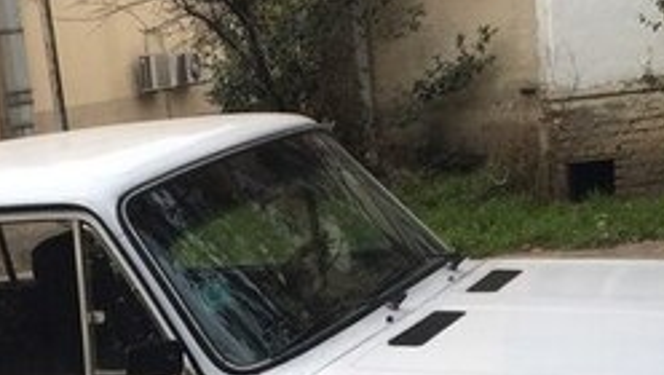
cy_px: 591
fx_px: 1480
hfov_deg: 24.7
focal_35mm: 84
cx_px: 86
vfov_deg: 13.5
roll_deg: +9.4
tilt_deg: -18.1
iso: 32
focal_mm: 4.15
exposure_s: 1/277
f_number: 2.2
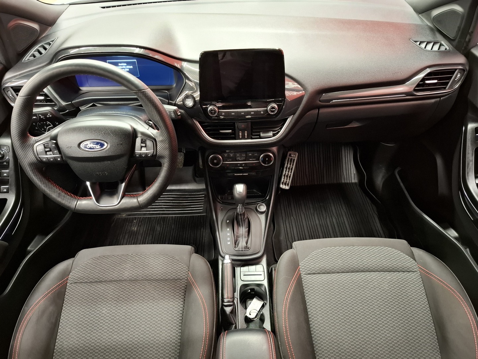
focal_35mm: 23
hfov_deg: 73.9
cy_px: 180
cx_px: 239
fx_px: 318
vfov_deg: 58.9
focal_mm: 5.54
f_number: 1.8
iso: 640
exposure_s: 1/24
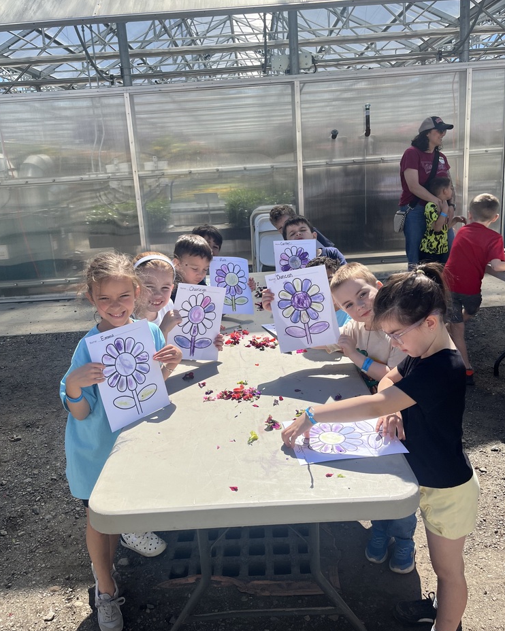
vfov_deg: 62.1
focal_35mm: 28
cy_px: 291
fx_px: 523
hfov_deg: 51.5
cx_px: 251
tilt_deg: -11.8
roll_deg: +4.5
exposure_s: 1/3311
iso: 50
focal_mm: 5.1
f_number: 1.6
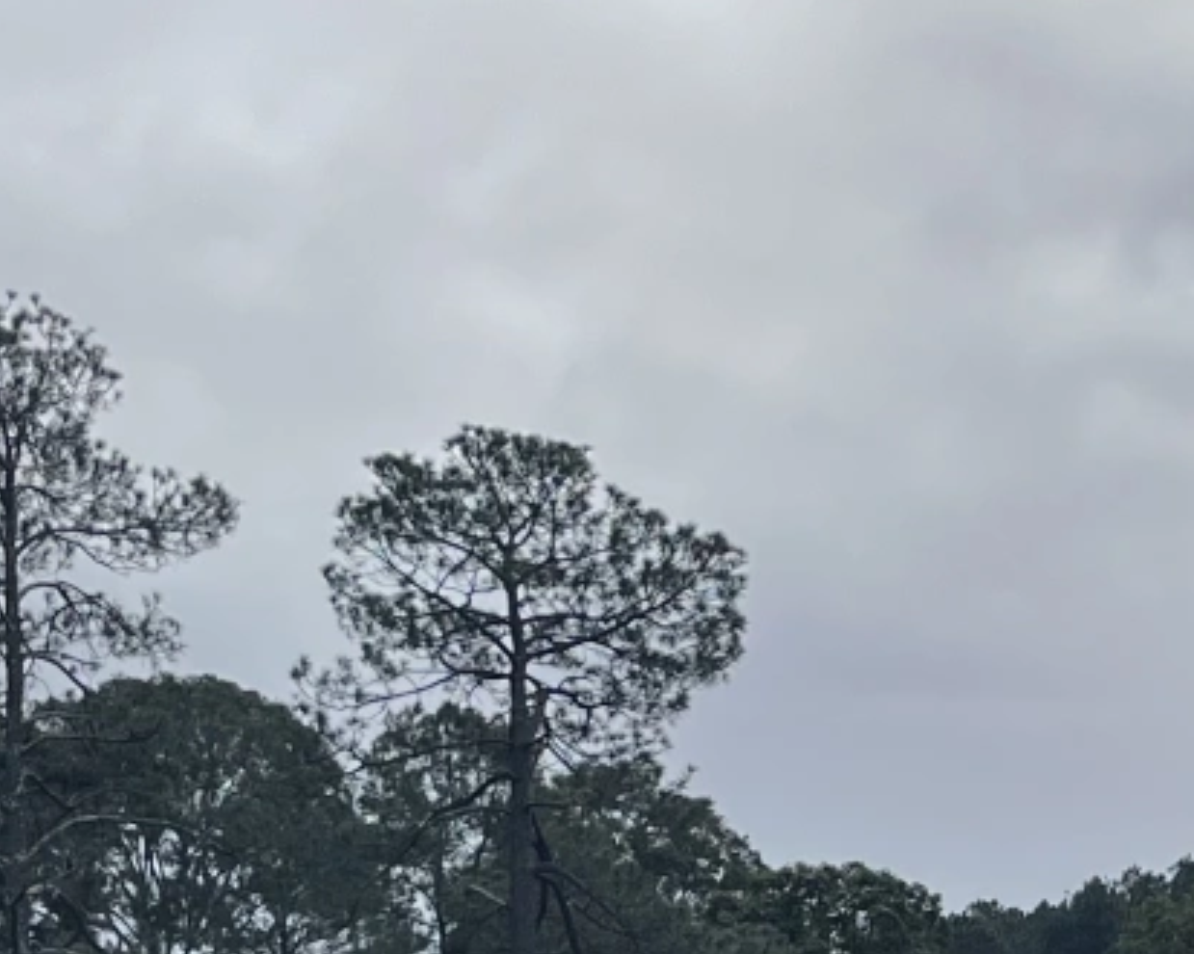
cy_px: 1258
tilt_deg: -3.2
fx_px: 4168
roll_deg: +0.3
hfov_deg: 15.8
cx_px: 1339
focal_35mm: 118
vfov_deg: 12.6
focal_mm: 5.1
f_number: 1.6
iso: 50
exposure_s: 1/7353
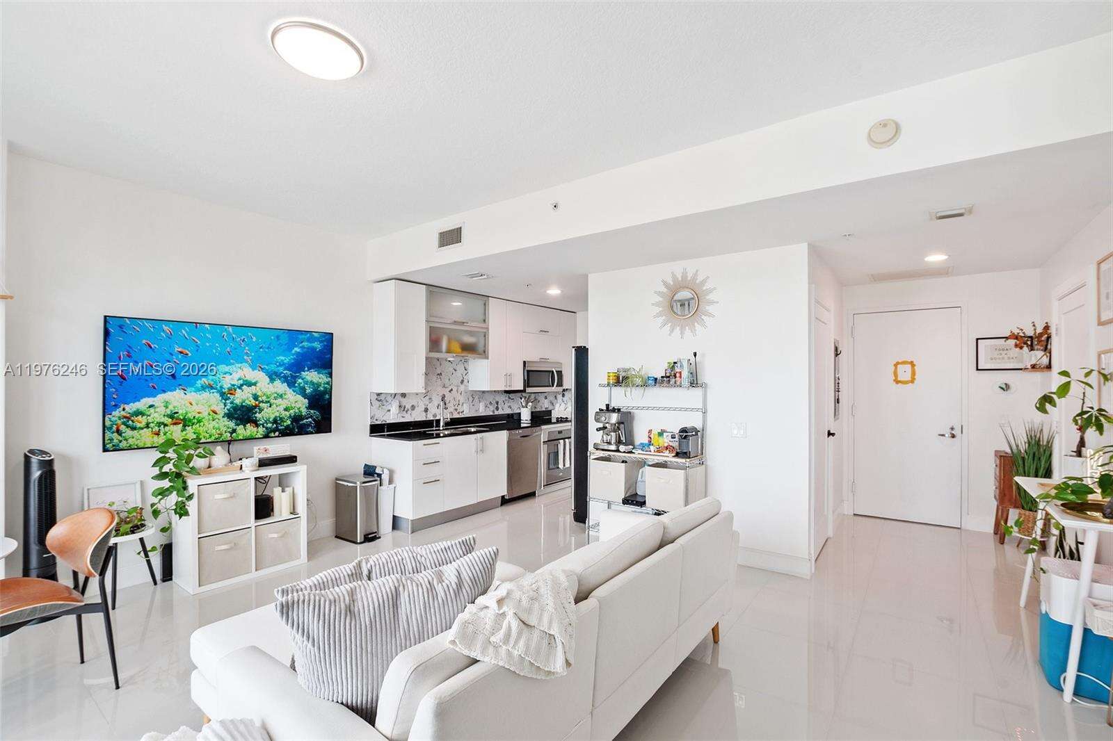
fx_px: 464
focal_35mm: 15
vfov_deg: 77.3
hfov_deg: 100.4
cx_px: 556
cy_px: 370
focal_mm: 10
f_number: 8
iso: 450
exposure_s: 1/15
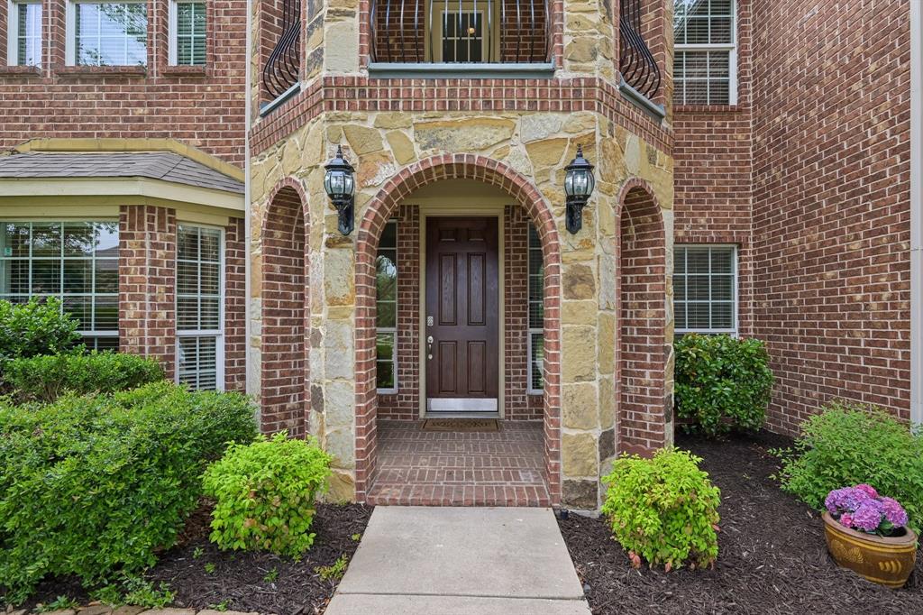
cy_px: 308
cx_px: 462
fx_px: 461
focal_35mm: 18
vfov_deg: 67.3
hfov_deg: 90.0
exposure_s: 1/250
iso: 400
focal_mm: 18
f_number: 8
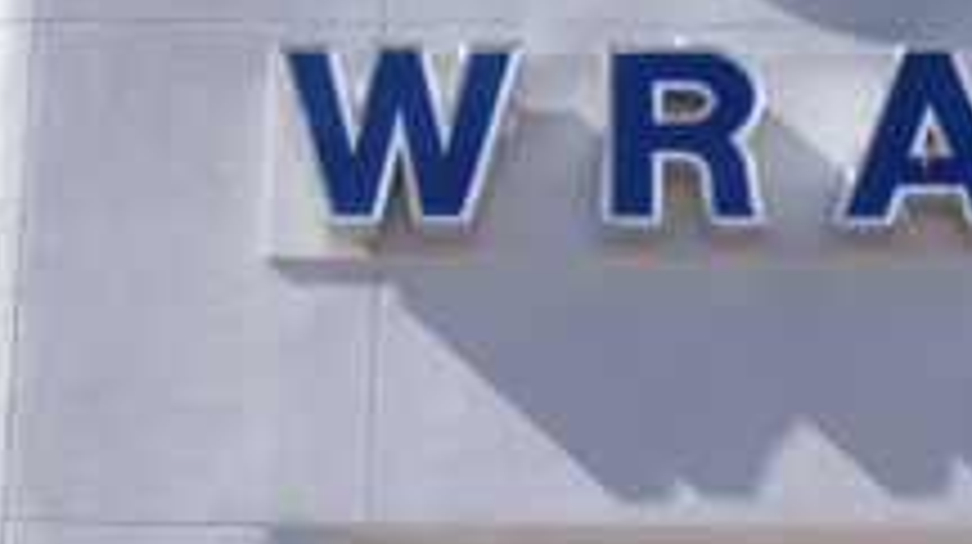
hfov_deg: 18.9
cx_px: 639
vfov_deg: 10.5
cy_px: 701
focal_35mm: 113
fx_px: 2910
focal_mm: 4.28
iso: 50
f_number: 2.4
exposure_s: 1/1346
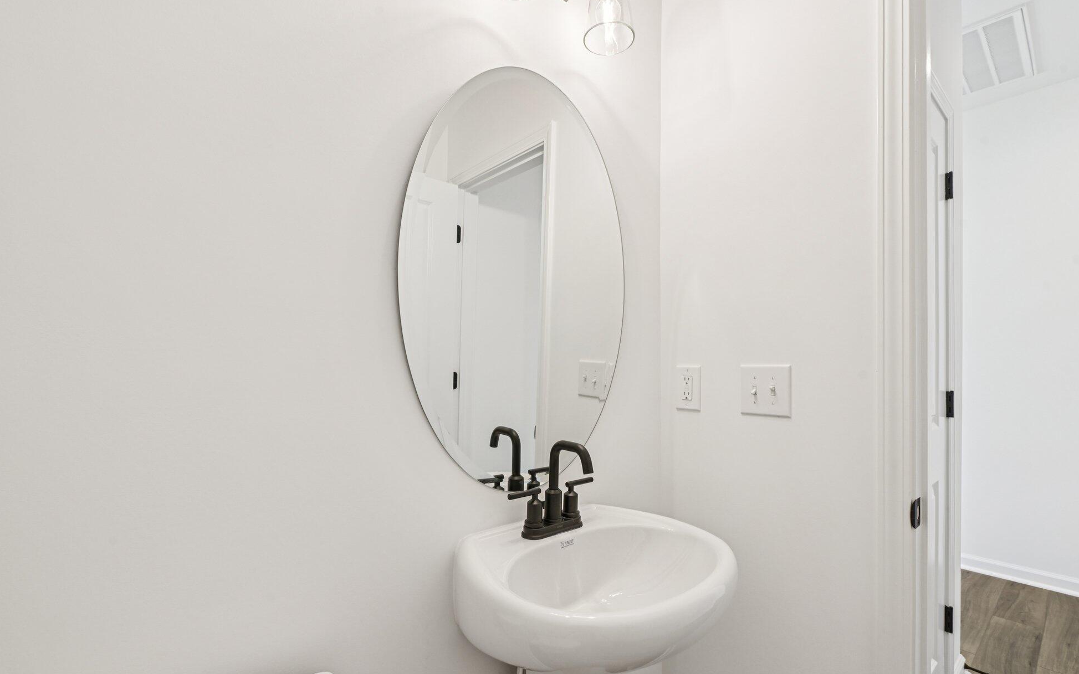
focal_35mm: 15
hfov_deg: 101.4
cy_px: 374
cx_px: 564
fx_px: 441
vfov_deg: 74.6
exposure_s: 1/15
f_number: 9
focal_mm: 14
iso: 200
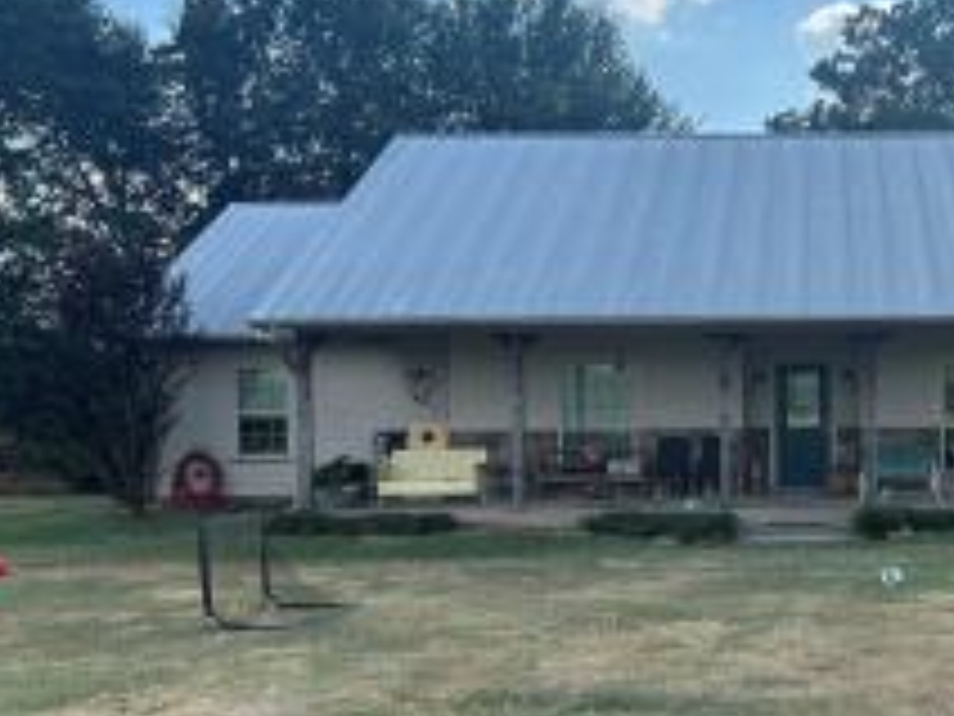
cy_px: 428
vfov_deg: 29.6
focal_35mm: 49
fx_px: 1350
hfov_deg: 36.6
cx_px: 846
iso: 50
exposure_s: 1/2208
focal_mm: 5.7
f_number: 1.5
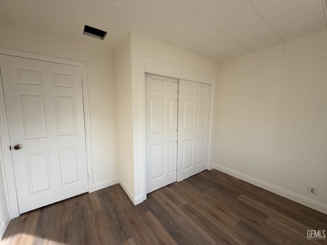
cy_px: 122
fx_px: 132
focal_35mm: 14
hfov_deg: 102.1
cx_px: 164
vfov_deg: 85.7
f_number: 2.2
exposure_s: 1/121
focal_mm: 2.22
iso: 125
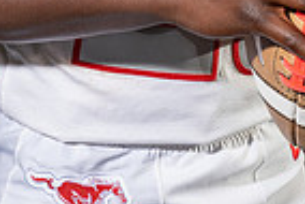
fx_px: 1179
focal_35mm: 139
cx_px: 172
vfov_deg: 9.1
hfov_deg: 14.7
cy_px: -251
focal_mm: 44
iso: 320
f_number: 8
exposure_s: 1/250
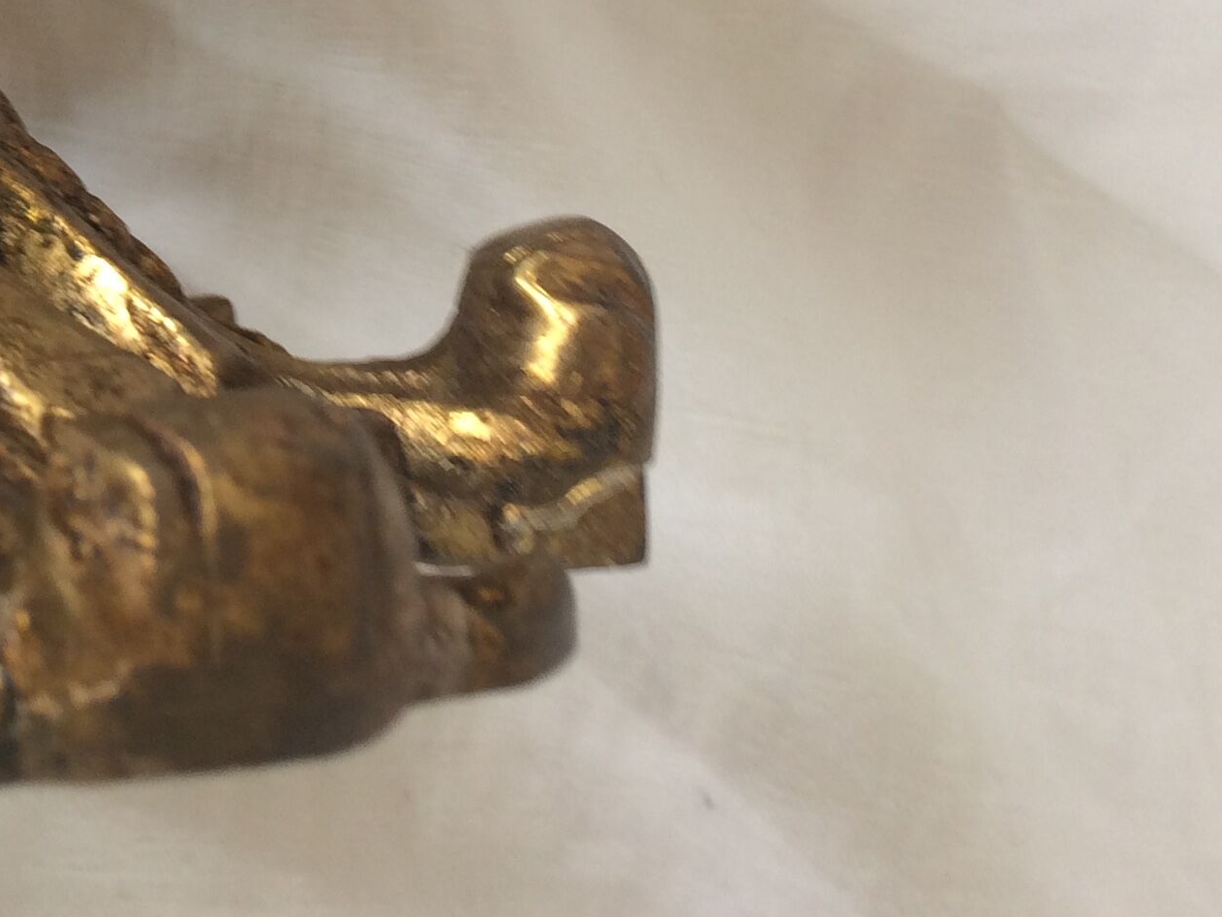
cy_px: -173
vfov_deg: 18.6
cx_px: -153
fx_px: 2648
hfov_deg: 24.1
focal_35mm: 75
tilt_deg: -85.9
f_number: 2.2
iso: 32
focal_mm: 4.15
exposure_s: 1/50
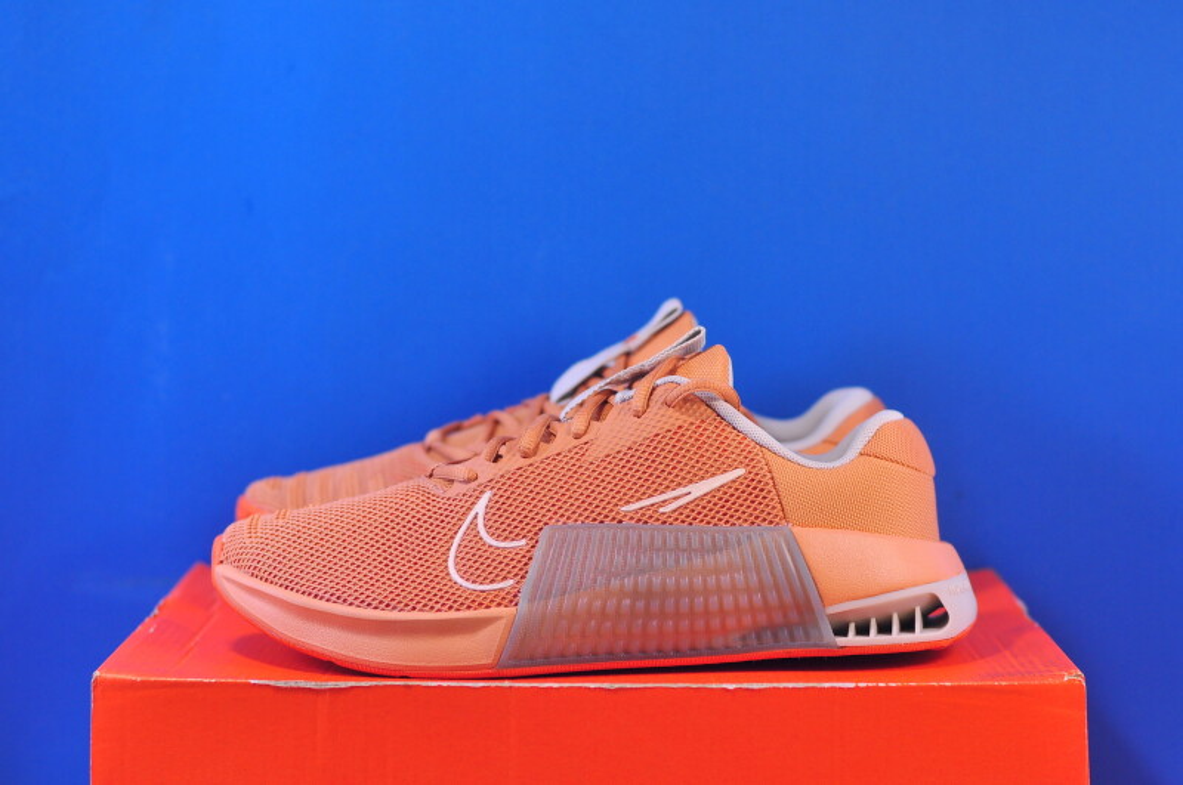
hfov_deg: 27.0
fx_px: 2461
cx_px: 592
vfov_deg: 18.1
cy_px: 392
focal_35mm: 75
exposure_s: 1/250
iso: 250
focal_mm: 50
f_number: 2.8
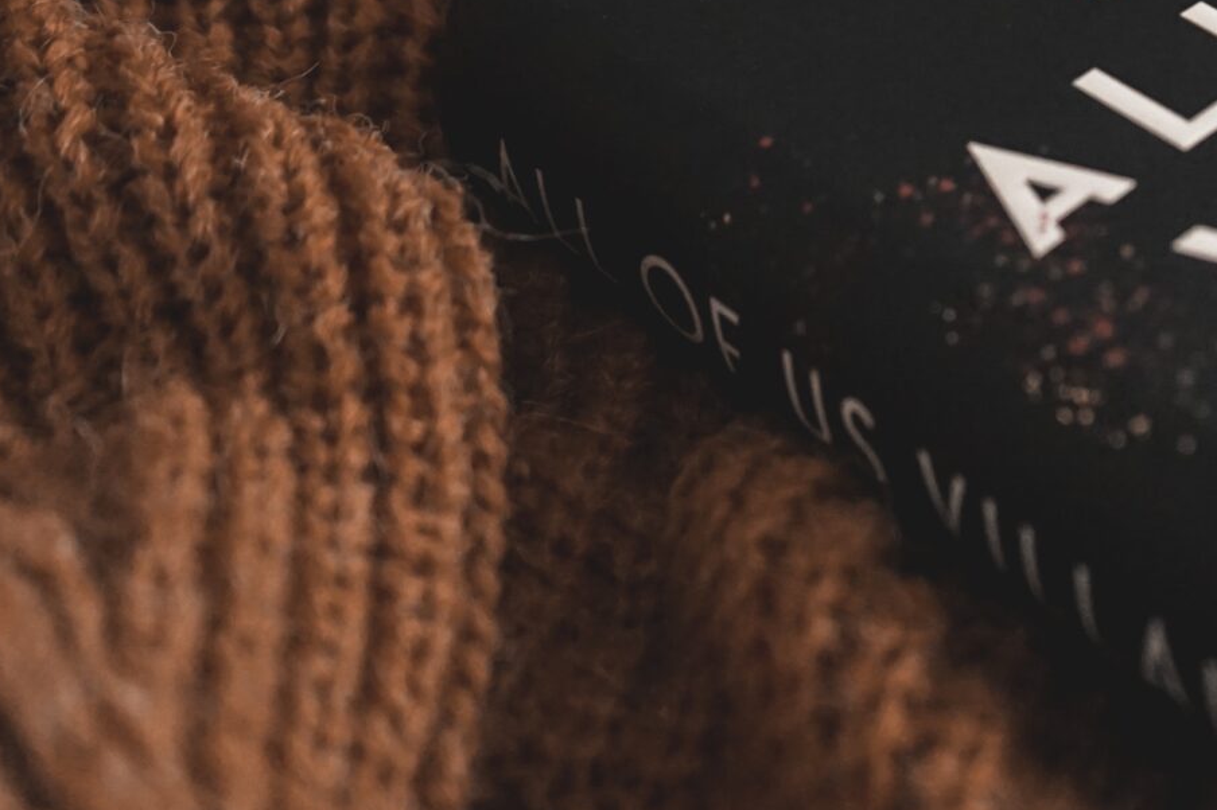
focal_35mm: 85
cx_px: 1432
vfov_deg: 15.6
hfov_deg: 22.2
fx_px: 2872
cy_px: -76
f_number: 3.5
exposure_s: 1/60
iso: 6400
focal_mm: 30
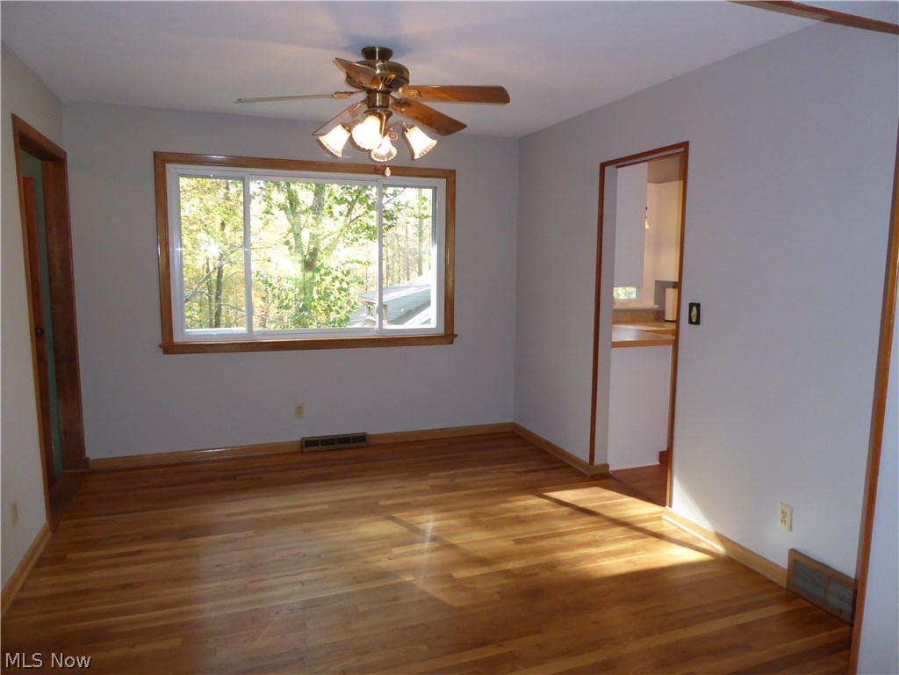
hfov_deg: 71.6
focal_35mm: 24
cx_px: 450
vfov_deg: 56.8
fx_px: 623
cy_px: 338
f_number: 3.3
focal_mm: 4.3
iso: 320
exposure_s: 1/60
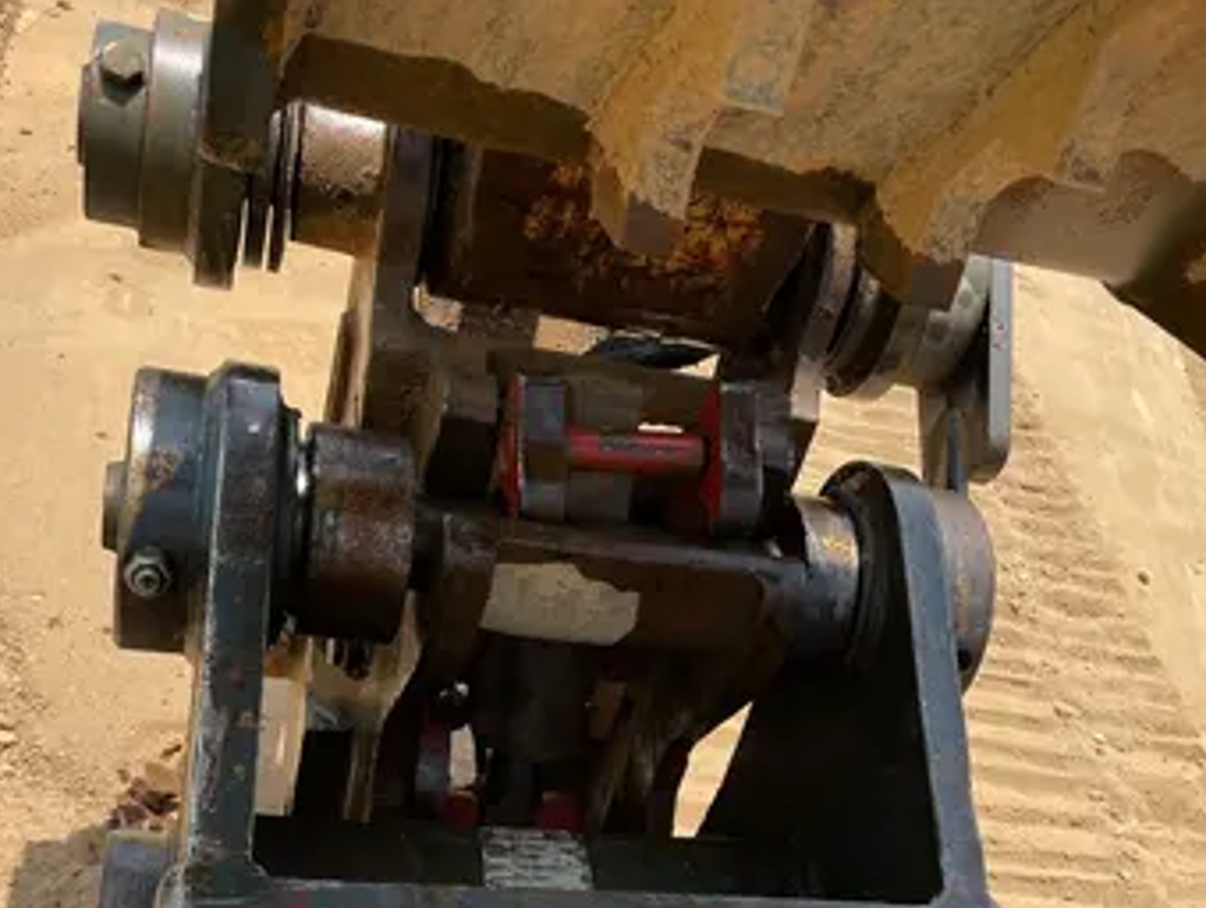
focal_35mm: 42
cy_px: 715
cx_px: 695
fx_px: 1465
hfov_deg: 44.6
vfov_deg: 33.5
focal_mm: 4.2
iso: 32
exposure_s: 1/2564
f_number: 1.6
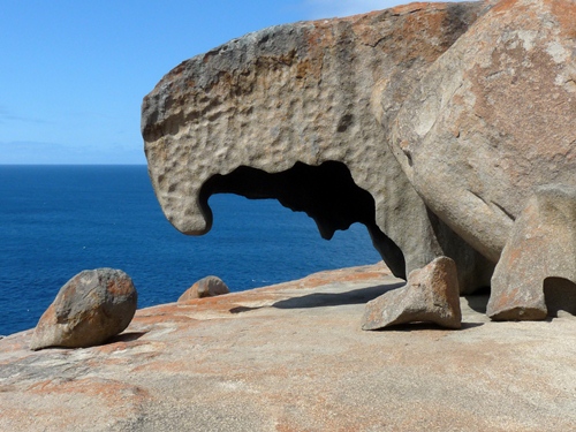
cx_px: 288
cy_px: 216
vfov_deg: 36.0
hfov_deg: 46.8
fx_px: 666
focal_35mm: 40
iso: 100
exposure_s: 1/400
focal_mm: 4.9
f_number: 6.3
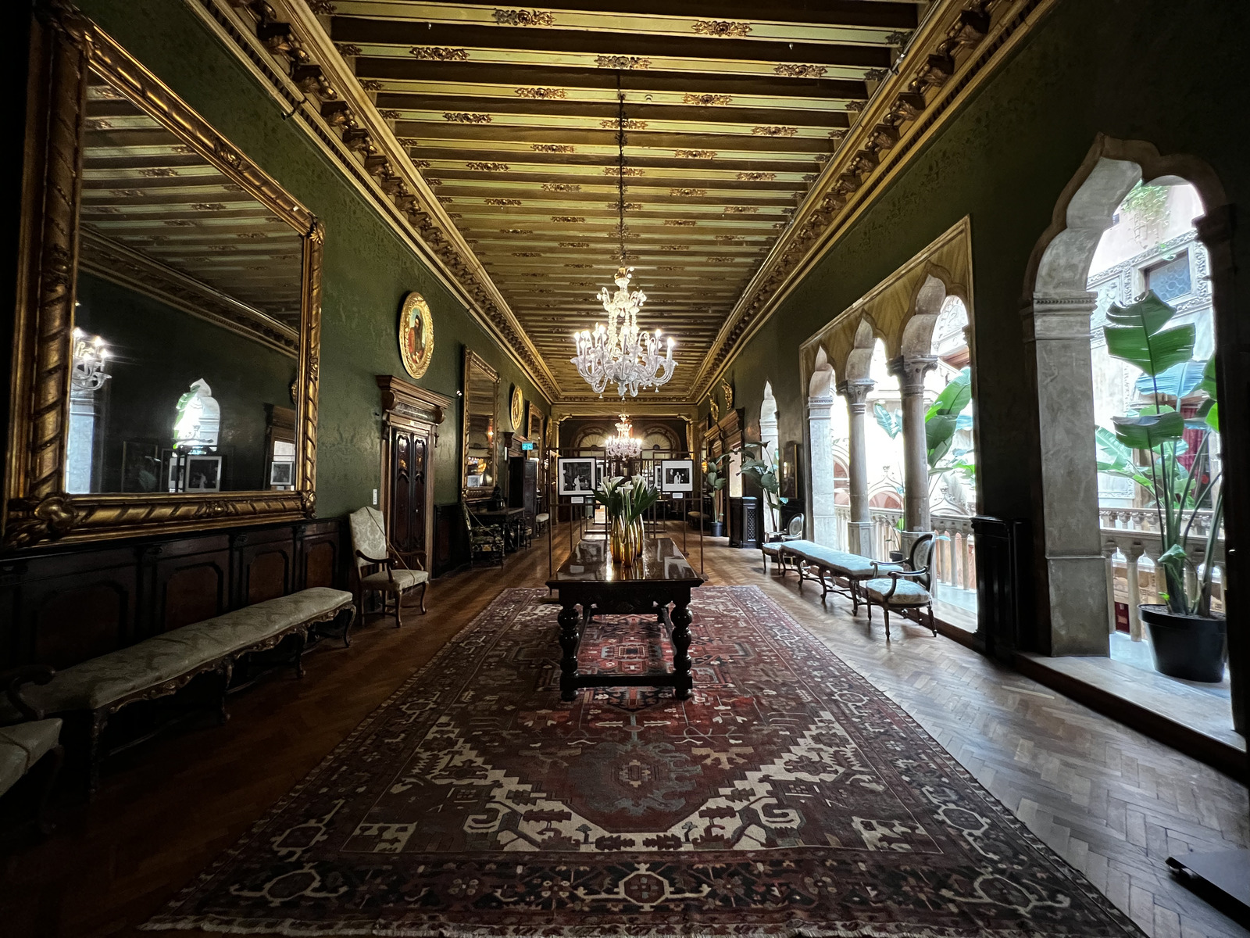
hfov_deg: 106.2
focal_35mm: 13
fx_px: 469
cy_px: 469
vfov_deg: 89.9
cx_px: 625
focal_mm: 1.57
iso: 800
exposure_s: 1/33
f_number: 1.8
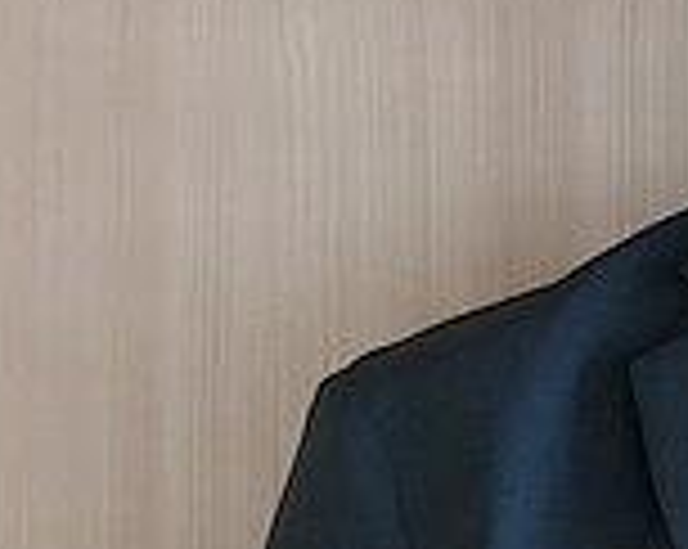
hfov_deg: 11.6
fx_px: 3172
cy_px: -36
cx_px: 1178
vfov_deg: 9.8
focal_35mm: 156
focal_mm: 14
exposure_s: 1/80
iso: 1000
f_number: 2.8
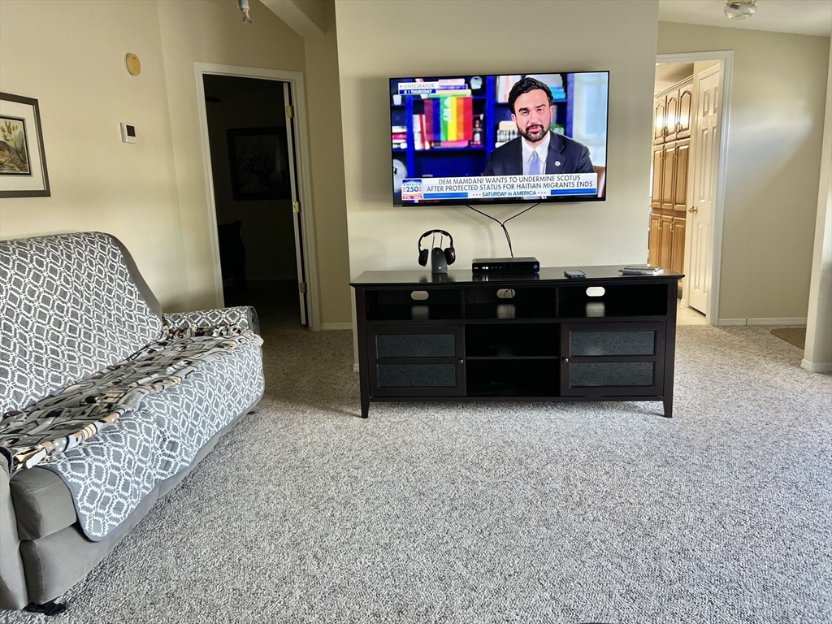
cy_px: 312
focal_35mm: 26
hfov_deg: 67.3
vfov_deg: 53.1
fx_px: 625
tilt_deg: -12.1
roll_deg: +2.5
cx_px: 416
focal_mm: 5.7
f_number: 1.5
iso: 125
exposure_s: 1/60
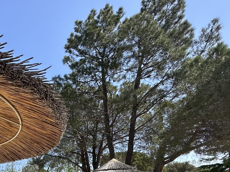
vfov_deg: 36.5
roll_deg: -0.2
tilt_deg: +1.8
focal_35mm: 33
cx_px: 4
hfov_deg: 46.9
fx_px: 219
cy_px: 188
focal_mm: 2.22
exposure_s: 1/1715
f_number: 2.2
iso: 50
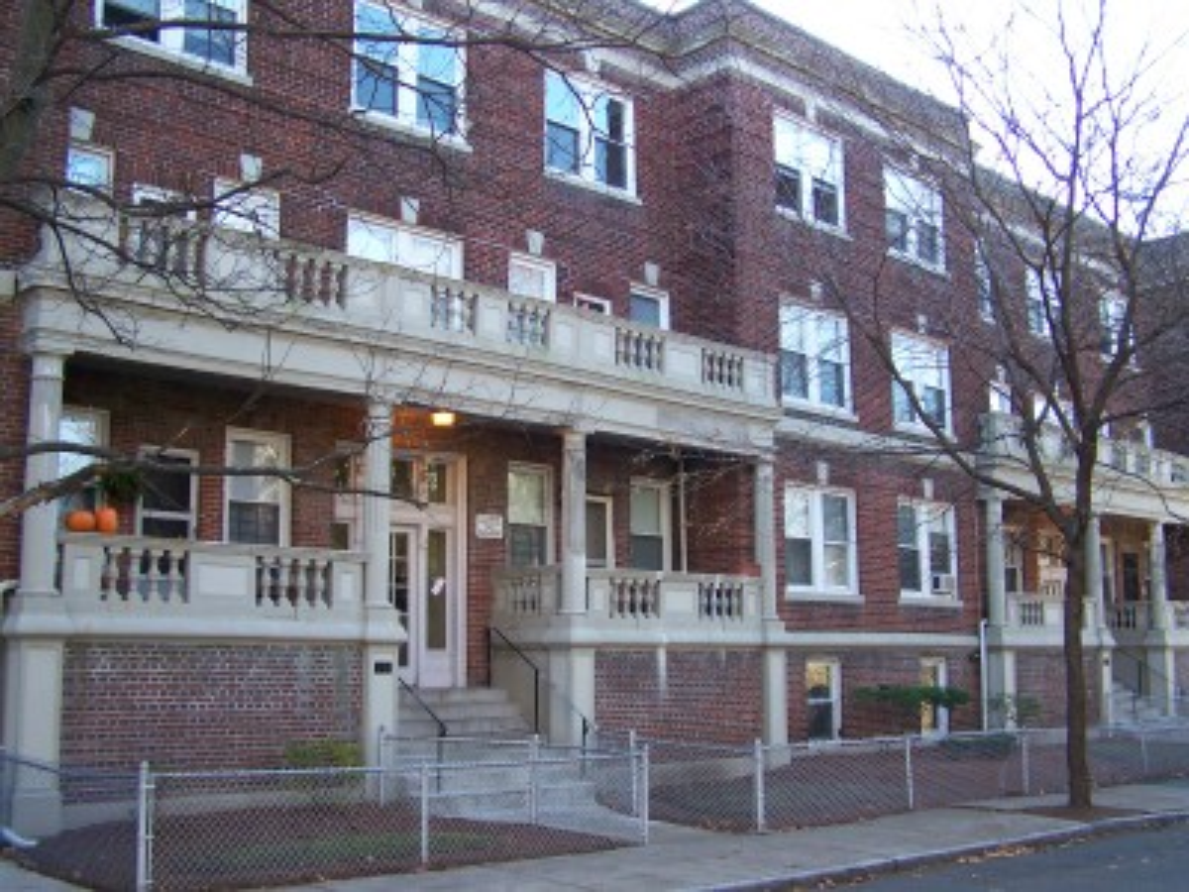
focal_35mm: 38
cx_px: 594
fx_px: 1305
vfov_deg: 37.7
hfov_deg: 49.0
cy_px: 446
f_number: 2.8
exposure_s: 1/60
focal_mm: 6.3
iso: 64
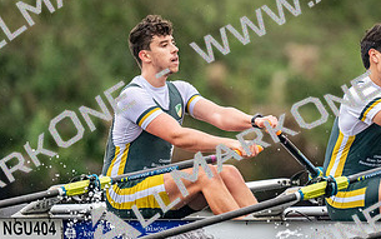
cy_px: 67
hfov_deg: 1.8
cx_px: 345
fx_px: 12072
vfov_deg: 1.1
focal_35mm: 1162
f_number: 4
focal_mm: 600
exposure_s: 1/2500
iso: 4000
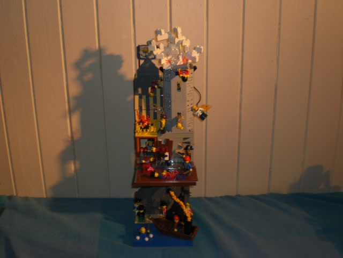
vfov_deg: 37.7
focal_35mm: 38
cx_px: 172
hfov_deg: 49.0
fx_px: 377
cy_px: 129
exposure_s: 1/30
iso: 100
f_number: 3.1
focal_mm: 6.3
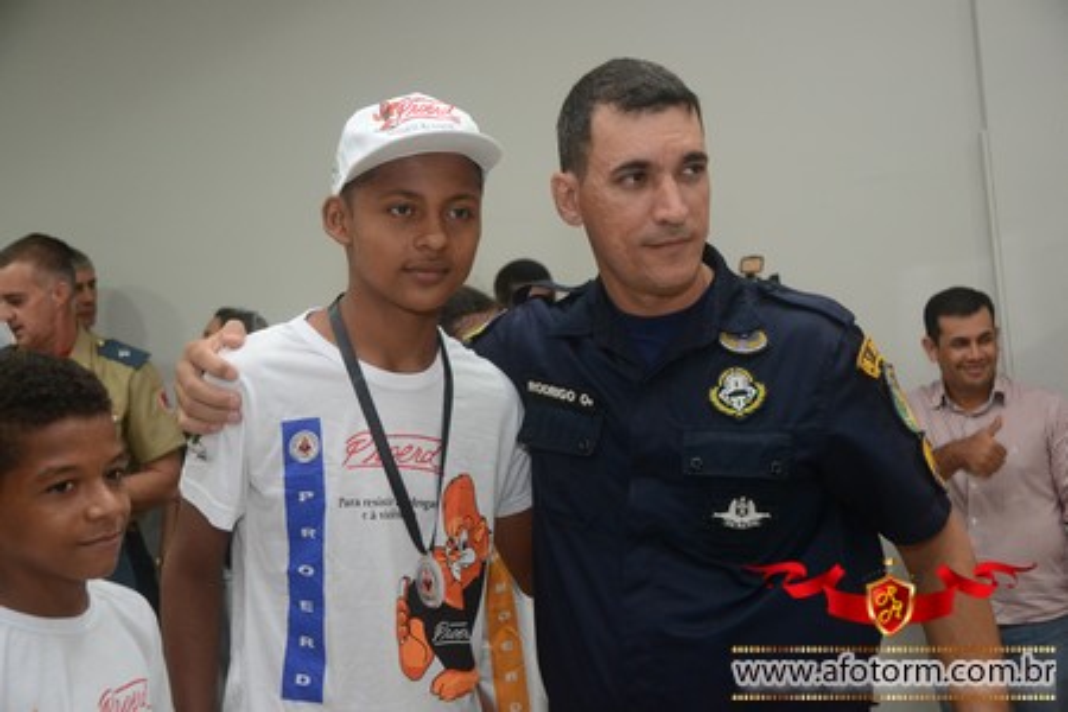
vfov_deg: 28.1
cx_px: 534
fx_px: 1424
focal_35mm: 48
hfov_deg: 41.1
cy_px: 356
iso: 1600
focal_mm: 32
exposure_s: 1/80
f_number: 4.2
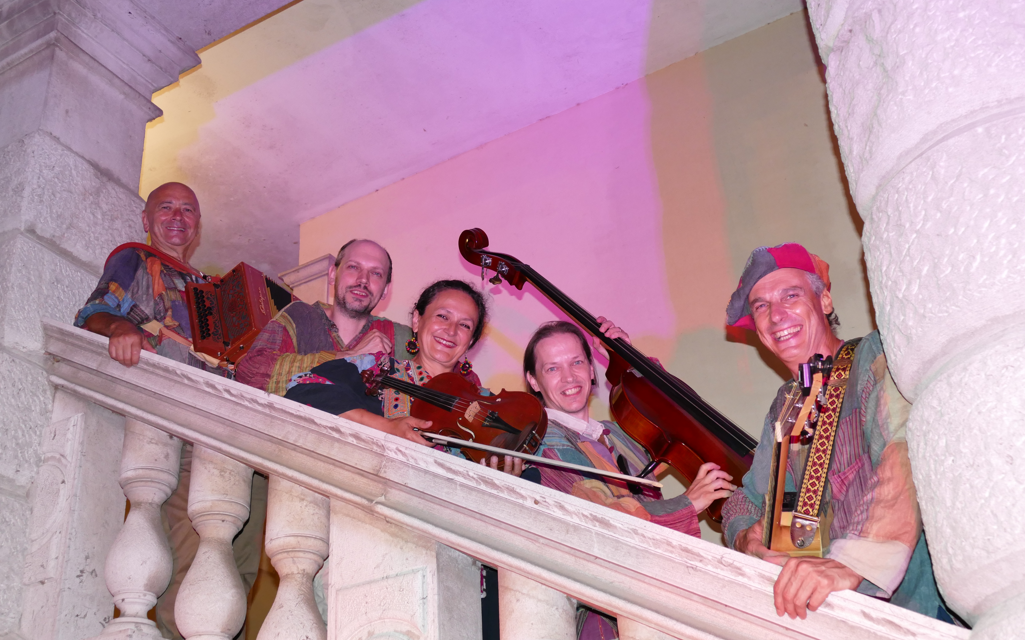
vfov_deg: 30.5
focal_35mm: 42
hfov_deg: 47.2
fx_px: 1173
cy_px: 338
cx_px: 512
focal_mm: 15.02
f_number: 3.2
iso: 800
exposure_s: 1/80
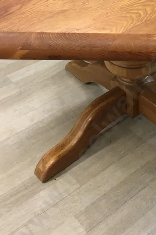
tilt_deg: -37.3
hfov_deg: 23.8
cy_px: 75
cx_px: 146
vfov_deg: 35.8
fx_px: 358
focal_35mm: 55
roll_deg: -1.5
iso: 50
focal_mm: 4.15
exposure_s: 1/17
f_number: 2.2
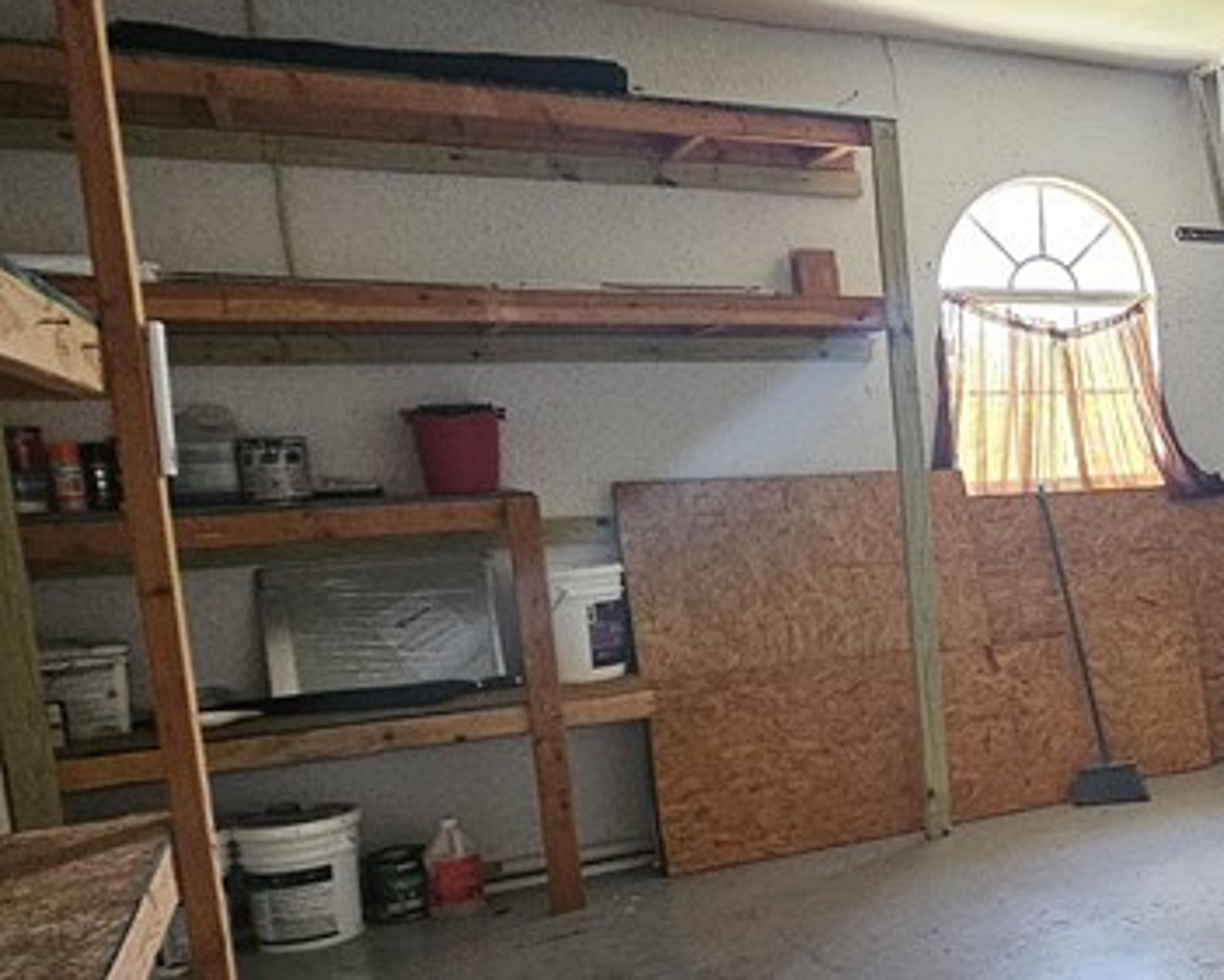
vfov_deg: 40.0
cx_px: 1444
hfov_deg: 37.8
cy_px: 593
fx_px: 1341
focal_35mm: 37
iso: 640
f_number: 2.2
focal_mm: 2.2
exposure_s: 1/25
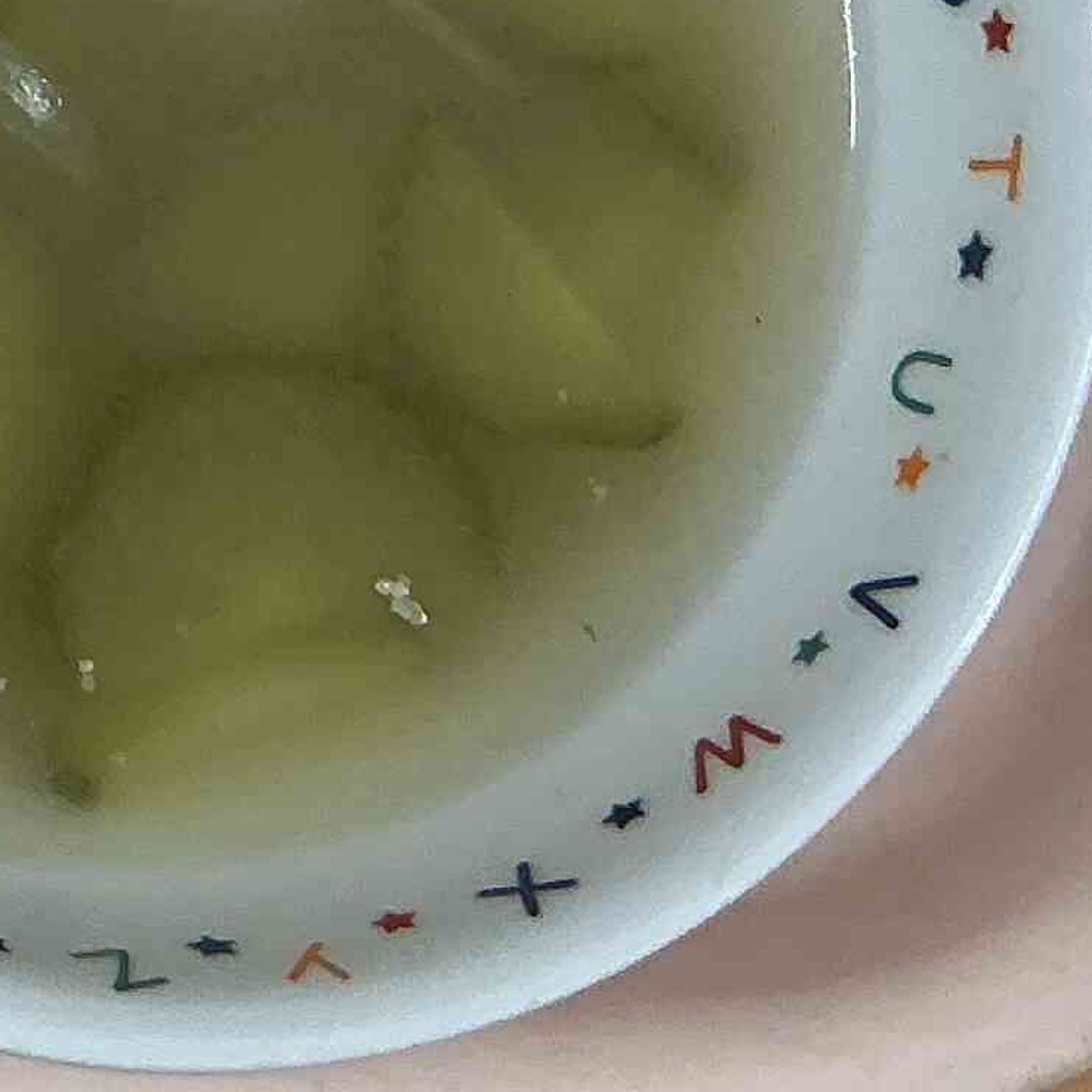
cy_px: -861
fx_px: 4997
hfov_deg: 11.2
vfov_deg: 11.6
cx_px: -1126
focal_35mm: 140
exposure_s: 1/60
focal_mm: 3
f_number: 1.8
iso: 40
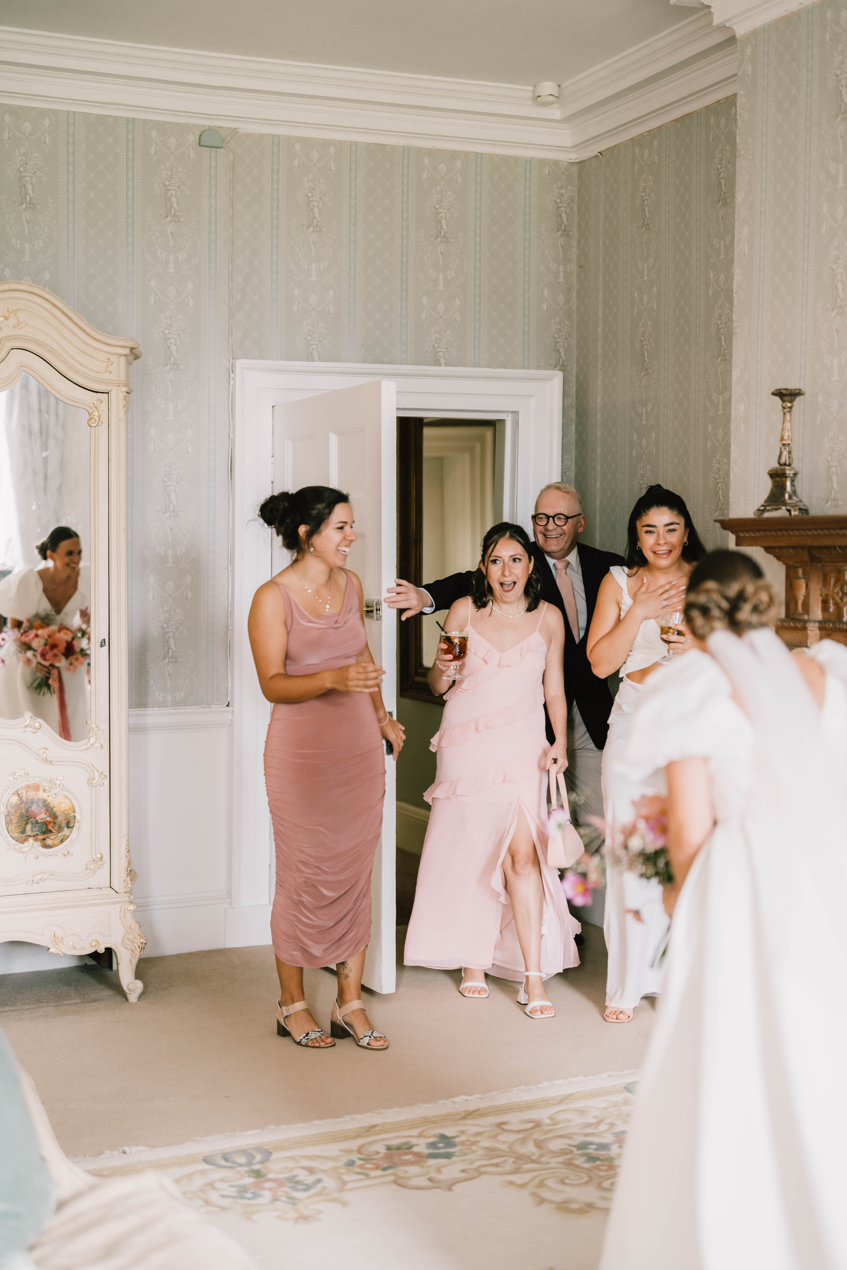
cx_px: 424
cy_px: 635
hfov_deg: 27.0
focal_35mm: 50
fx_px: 1765
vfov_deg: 39.6
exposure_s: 1/250
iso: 125
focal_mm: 50
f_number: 1.2
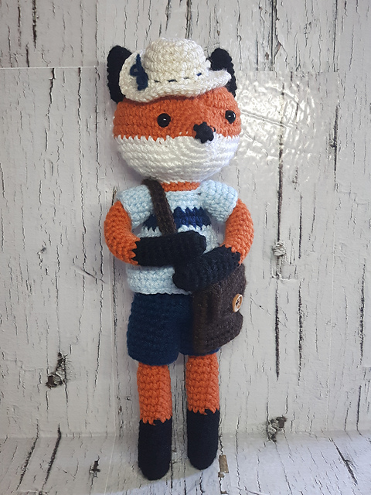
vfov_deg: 58.4
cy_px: 248
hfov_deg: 45.4
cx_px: 186
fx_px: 443
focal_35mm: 31
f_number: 1.9
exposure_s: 1/33
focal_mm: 3.7
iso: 125
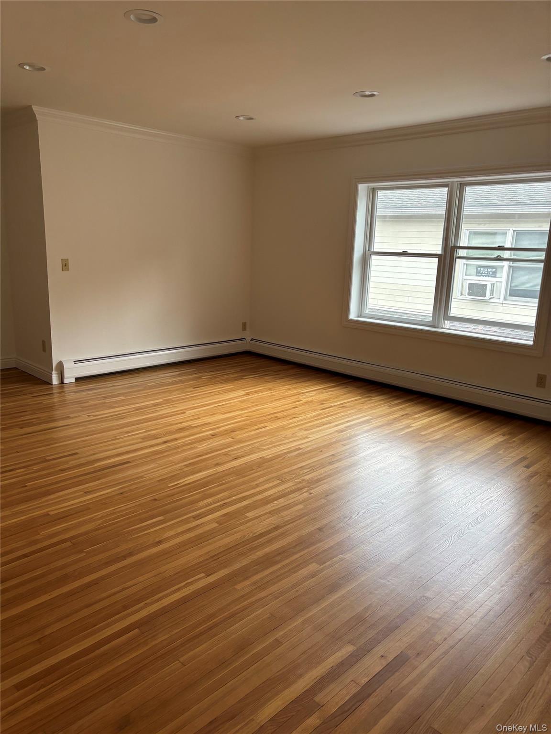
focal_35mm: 26
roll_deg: -1.1
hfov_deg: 53.1
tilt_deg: -12.5
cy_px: 367
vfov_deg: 67.3
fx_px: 552
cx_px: 276
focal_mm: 5.96
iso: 64
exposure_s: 1/120
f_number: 1.6
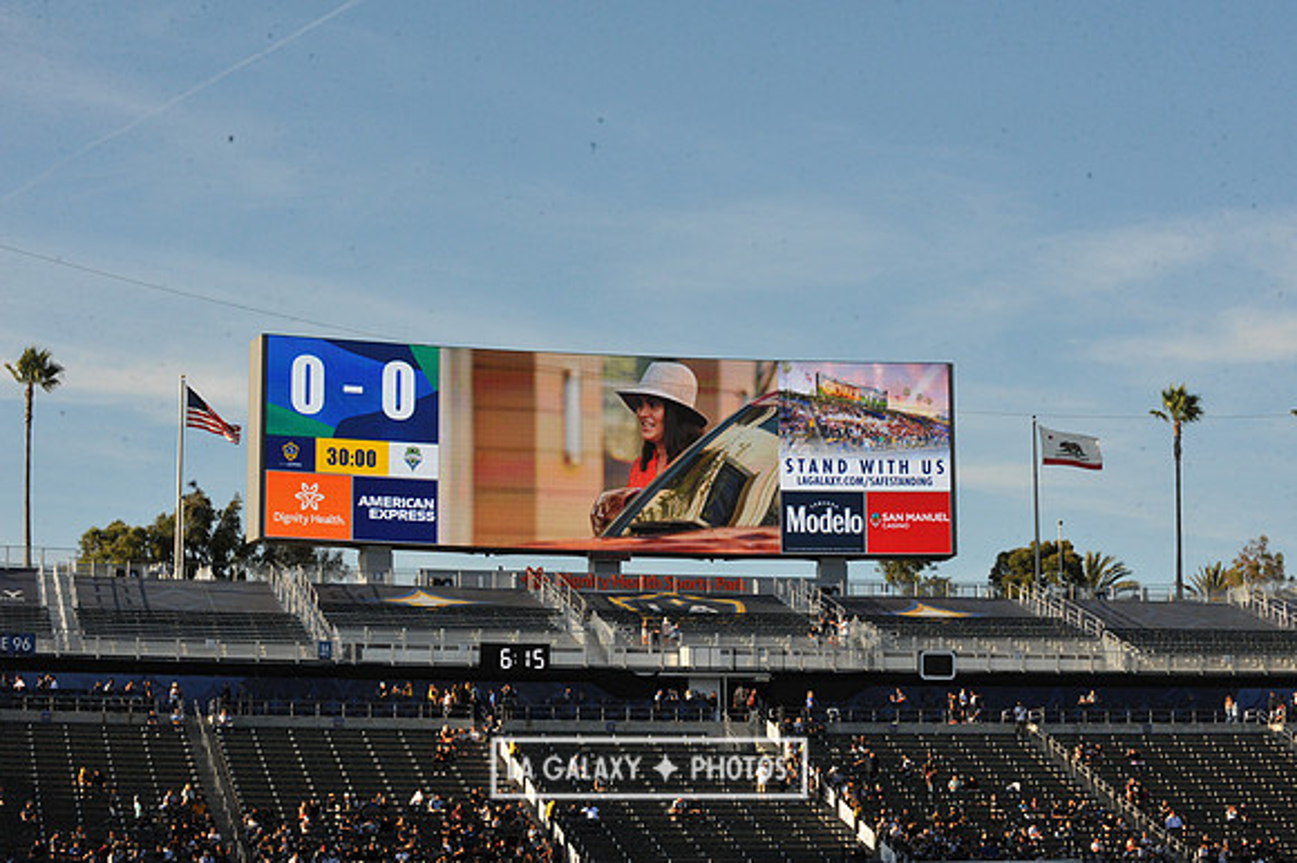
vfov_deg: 17.0
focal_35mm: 80
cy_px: 432
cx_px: 648
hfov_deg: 25.4
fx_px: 2880
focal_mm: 80
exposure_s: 1/1000
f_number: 16
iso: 1600
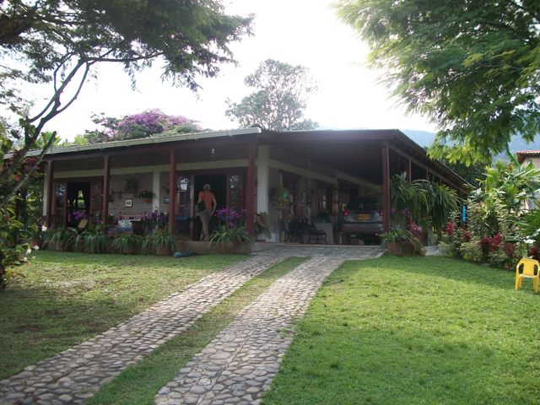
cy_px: 202
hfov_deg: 56.8
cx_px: 270
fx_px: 499
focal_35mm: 32
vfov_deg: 44.2
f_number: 2.9
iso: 80
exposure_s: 1/200
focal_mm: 5.7
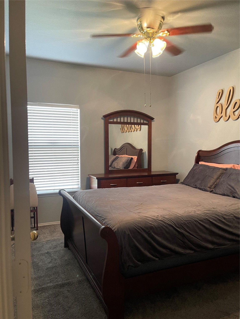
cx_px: 120
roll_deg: -0.3
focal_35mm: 26
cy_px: 160
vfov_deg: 67.3
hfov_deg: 53.1
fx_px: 240
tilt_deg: -4.9
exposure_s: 1/60
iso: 320
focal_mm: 5.1
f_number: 1.6
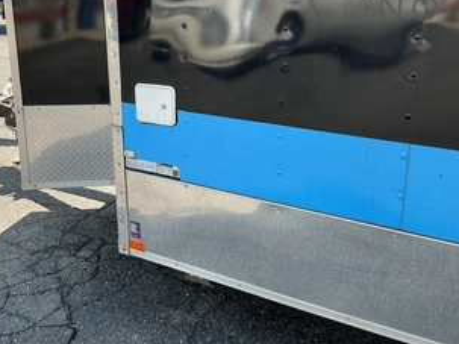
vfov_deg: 38.3
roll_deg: -0.5
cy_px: 123
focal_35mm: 37
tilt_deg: -12.5
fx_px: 490
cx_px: 192
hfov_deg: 50.0
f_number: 1.8
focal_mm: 3
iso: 25
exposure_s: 1/432
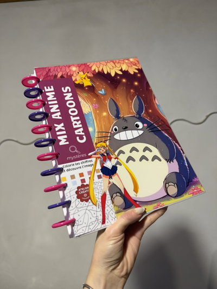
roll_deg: -3.2
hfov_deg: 56.8
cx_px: 108
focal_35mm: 24
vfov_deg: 71.6
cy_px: 144
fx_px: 201
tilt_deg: +7.1
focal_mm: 6.76
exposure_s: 1/100
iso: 160
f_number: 1.78
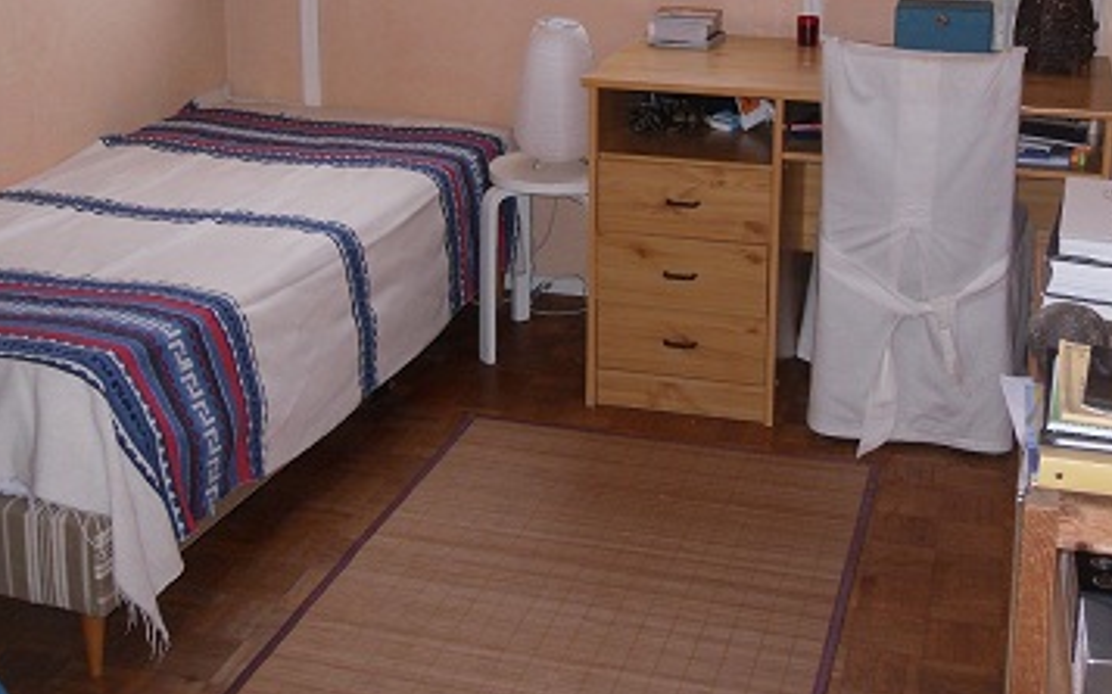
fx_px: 1576
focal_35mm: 52
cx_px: 611
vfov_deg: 24.4
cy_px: 132
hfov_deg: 38.8
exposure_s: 1/45
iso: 100
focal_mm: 6.3
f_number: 3.5
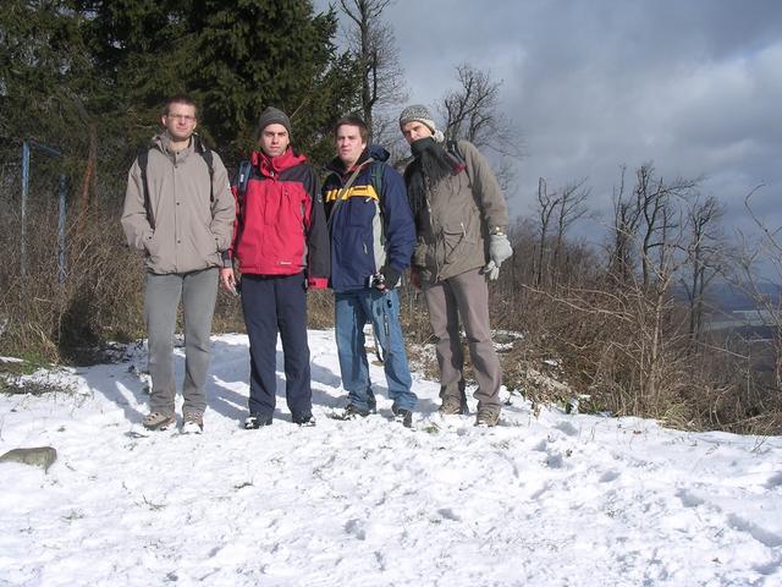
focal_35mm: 38
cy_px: 294
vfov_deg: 37.7
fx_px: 858
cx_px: 391
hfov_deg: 49.0
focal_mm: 5.8
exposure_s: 1/414
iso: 100
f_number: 5.6
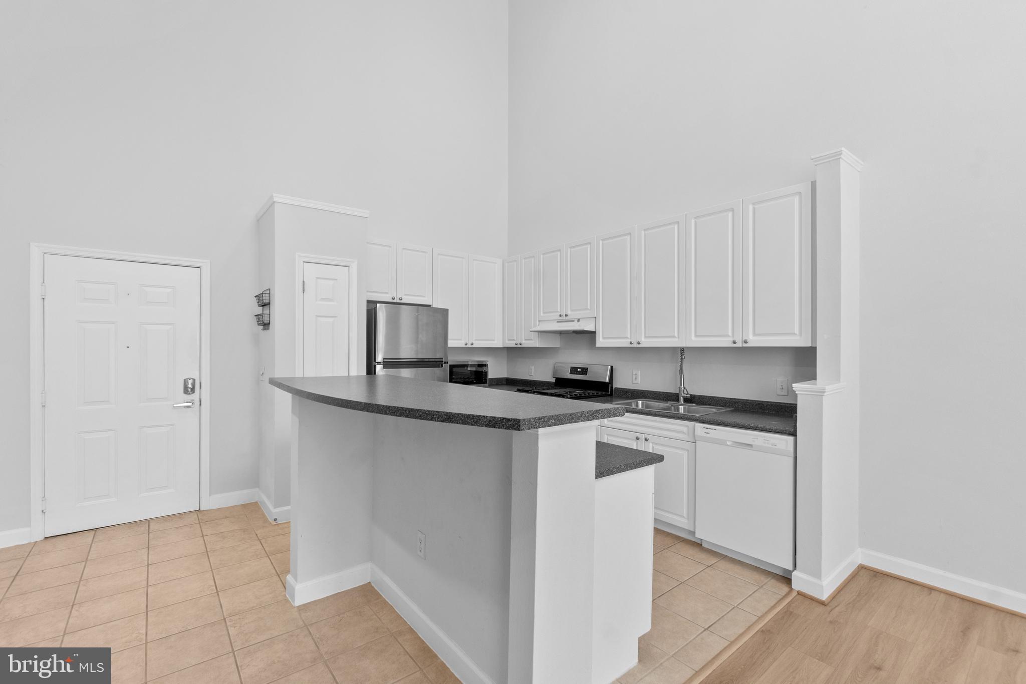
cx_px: 513
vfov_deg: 77.3
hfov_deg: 100.4
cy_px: 342
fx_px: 428
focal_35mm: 15
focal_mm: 10
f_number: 8
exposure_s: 1/15
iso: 400
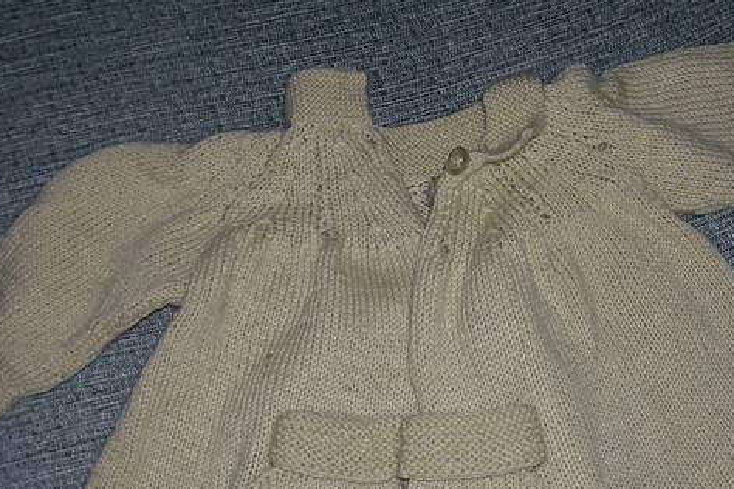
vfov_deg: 22.9
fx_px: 1203
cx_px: 423
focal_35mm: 59
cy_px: 339
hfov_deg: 33.9
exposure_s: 1/60
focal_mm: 7
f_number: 3
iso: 80
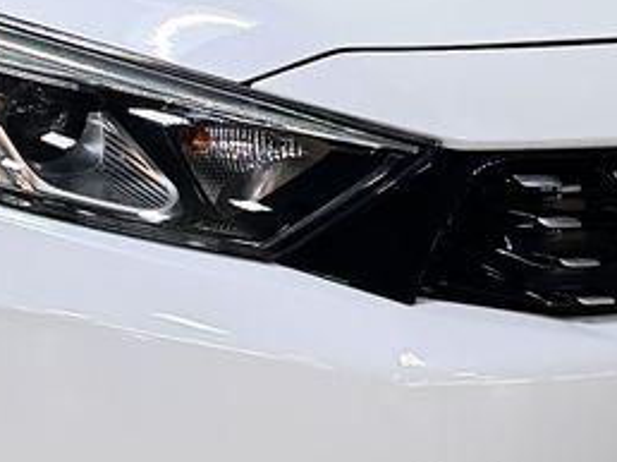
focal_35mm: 268
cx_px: 7
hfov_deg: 7.4
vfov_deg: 5.5
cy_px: -26
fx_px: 4772
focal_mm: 6.86
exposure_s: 1/100
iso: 64
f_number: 1.78
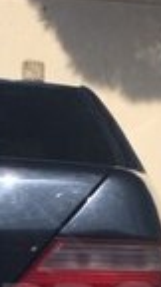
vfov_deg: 18.9
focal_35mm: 109
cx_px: 95
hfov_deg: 11.1
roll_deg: -2.3
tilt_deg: -1.4
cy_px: 313
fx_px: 827
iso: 40
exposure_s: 1/4115
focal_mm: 4.15
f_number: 2.2
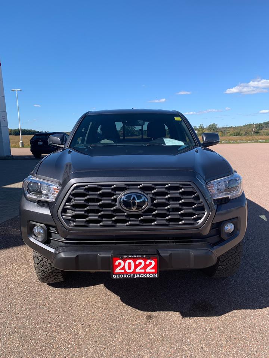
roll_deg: +1.6
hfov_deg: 53.1
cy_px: 179
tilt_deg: -9.5
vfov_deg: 67.3
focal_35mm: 26
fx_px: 269
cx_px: 134
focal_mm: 4.25
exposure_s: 1/1634
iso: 25
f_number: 1.8
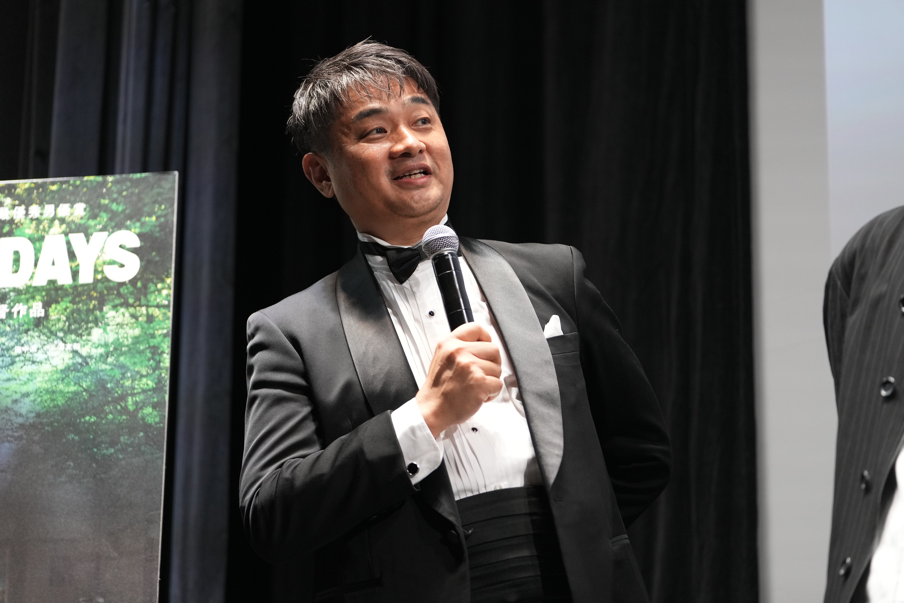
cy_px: 302
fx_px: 3415
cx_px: 452
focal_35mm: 136
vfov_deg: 10.1
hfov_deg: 15.1
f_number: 2.8
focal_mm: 136
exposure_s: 1/250
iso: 2500
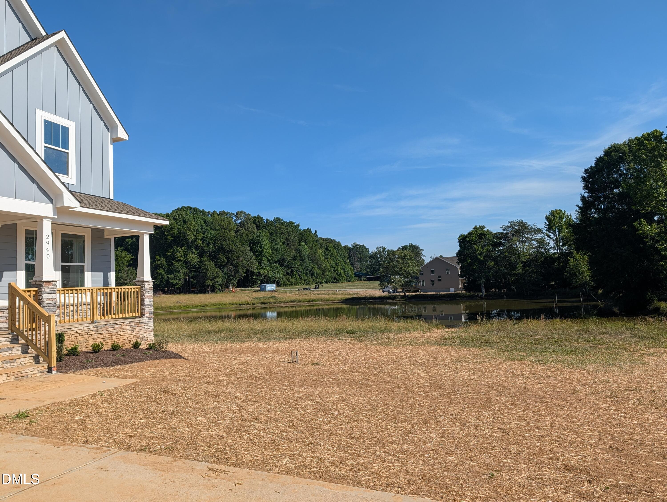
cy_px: 251
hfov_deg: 71.5
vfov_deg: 56.9
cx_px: 334
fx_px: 463
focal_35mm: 24
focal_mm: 6.9
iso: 17
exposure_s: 1/1160
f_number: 1.68
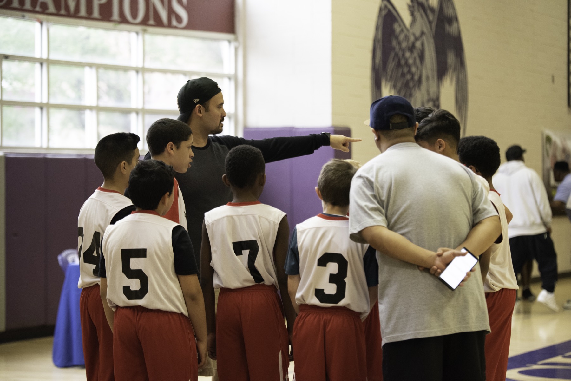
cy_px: 190
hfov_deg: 18.6
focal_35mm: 110
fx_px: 1745
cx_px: 286
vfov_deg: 12.5
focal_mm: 110
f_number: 2.8
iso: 4000
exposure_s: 1/800
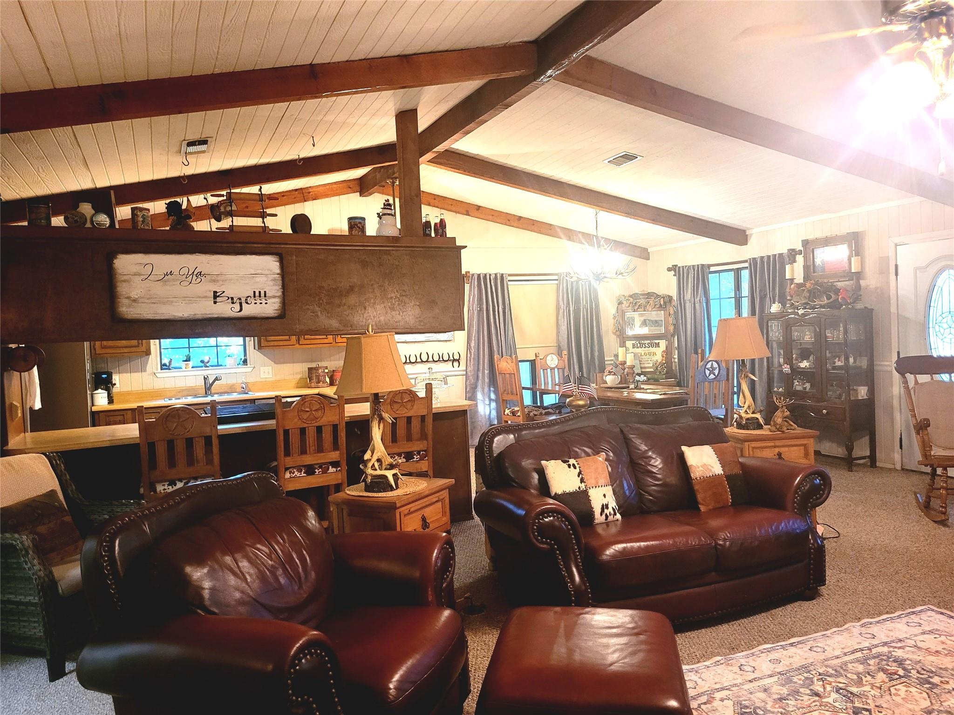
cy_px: 358
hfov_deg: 67.3
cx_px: 477
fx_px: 717
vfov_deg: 53.1
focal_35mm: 26
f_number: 1.8
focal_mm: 5.4
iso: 400
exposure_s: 1/40
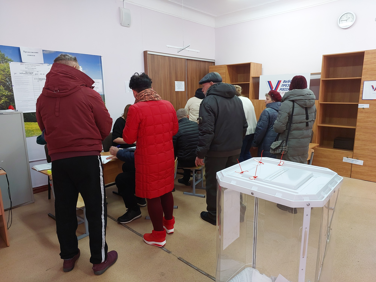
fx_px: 250
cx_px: 188
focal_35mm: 23
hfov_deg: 73.9
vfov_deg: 58.9
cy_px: 141
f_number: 1.8
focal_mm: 5.06
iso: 250
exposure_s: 1/50
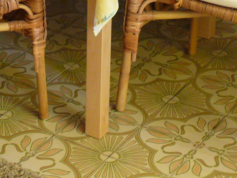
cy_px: -90
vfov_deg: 12.1
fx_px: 801
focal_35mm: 117
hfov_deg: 16.7
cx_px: 45
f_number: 2.8
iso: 200
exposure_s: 1/10
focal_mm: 7.4
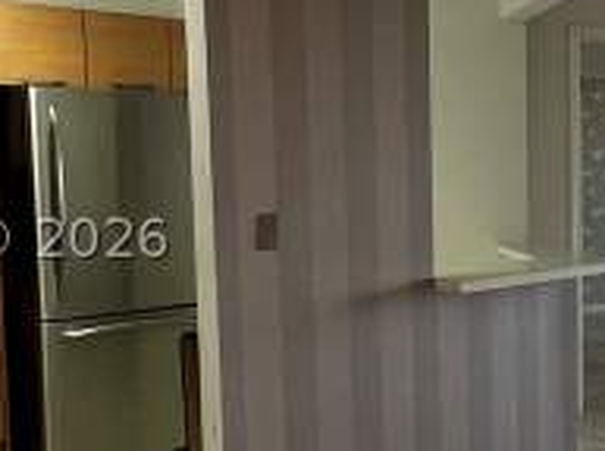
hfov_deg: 31.9
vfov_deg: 26.9
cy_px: 238
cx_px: 649
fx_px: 942
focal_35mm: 54
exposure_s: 1/120
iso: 100
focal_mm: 1.57
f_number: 1.8
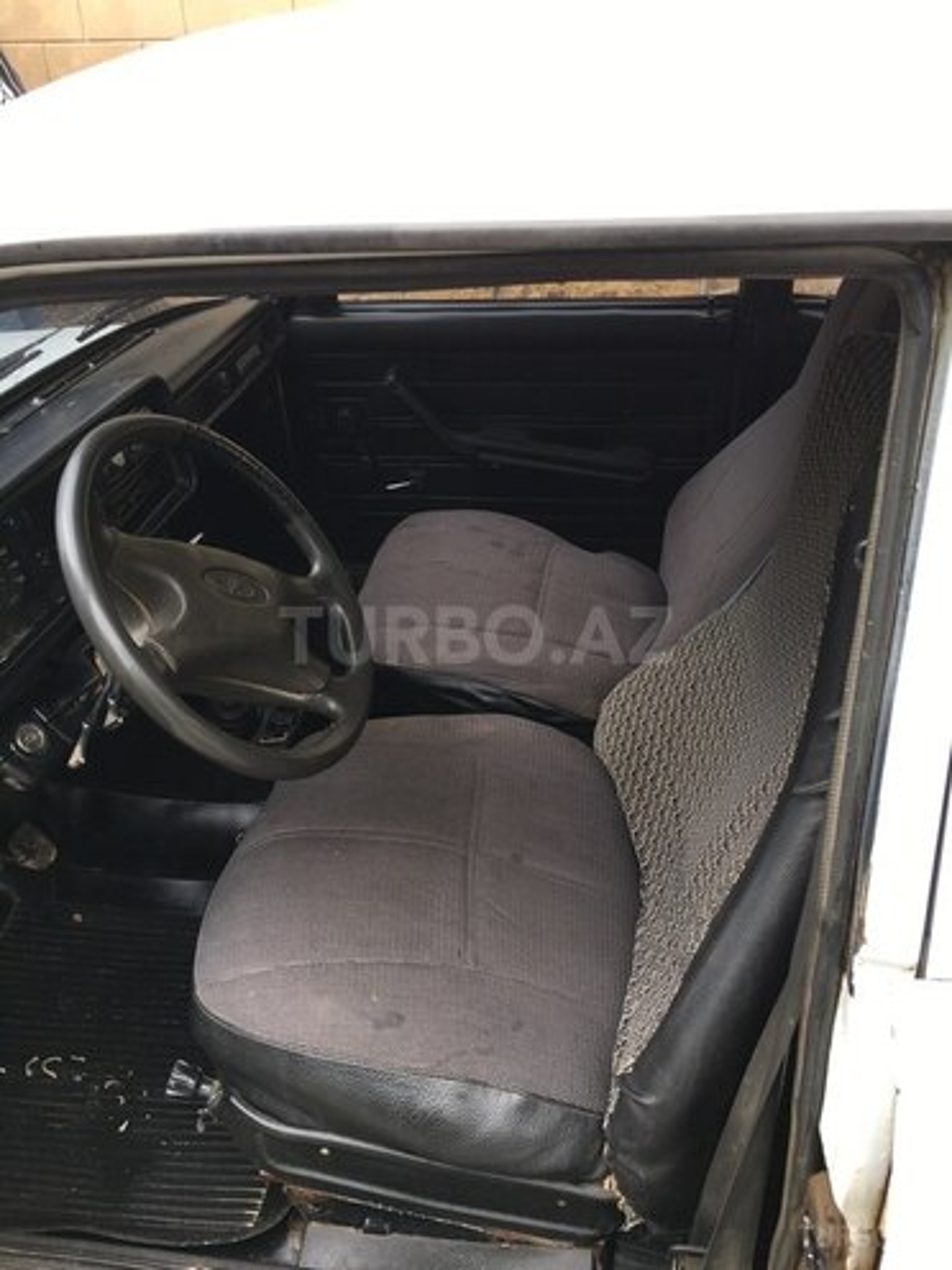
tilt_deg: -32.3
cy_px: 635
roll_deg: +3.5
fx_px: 1063
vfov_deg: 61.7
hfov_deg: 48.2
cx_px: 476
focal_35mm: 29
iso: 25
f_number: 2.2
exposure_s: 1/100
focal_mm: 4.15
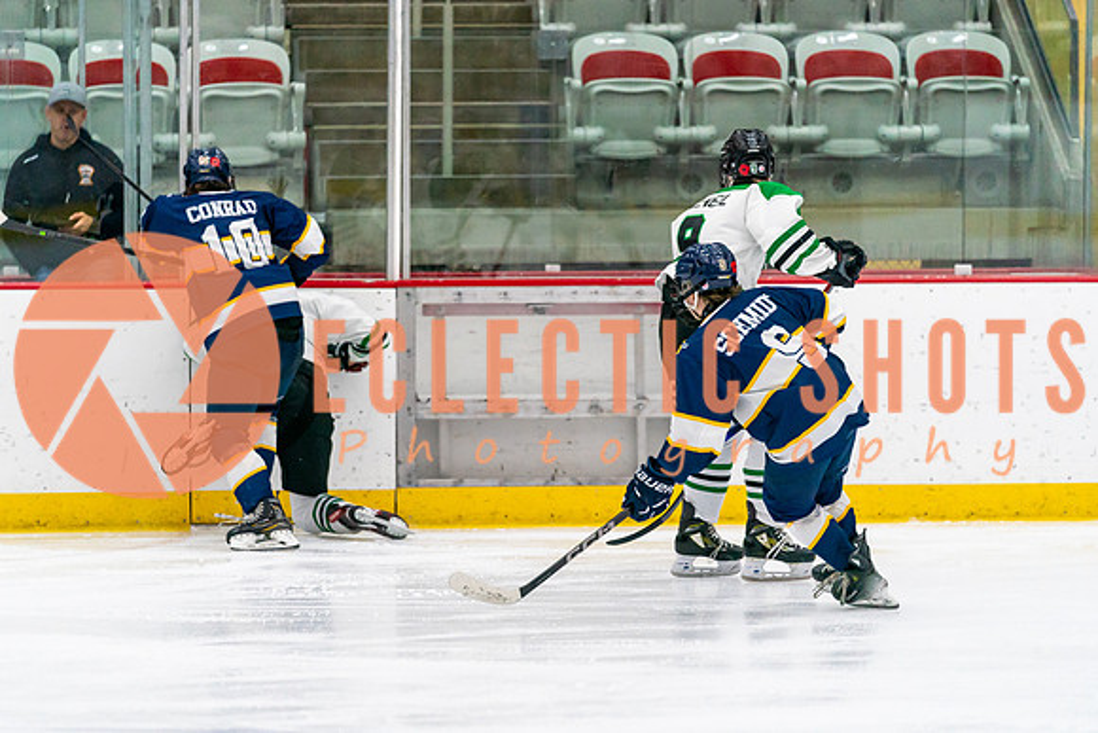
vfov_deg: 6.0
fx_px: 6956
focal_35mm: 228
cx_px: 475
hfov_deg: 9.0
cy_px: 366
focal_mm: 200
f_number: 2.8
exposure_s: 1/1250
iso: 3200
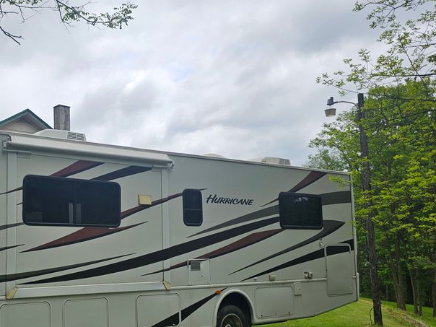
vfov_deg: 36.6
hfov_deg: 45.3
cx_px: 83
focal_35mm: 39
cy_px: 209
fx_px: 491
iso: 10
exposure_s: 1/852
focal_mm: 6.3
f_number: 1.7
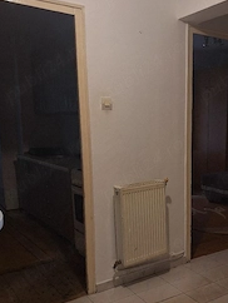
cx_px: 168
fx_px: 333
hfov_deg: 37.0
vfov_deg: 48.6
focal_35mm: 38
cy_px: 184
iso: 125
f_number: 1.8
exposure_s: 1/50
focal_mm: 5.54
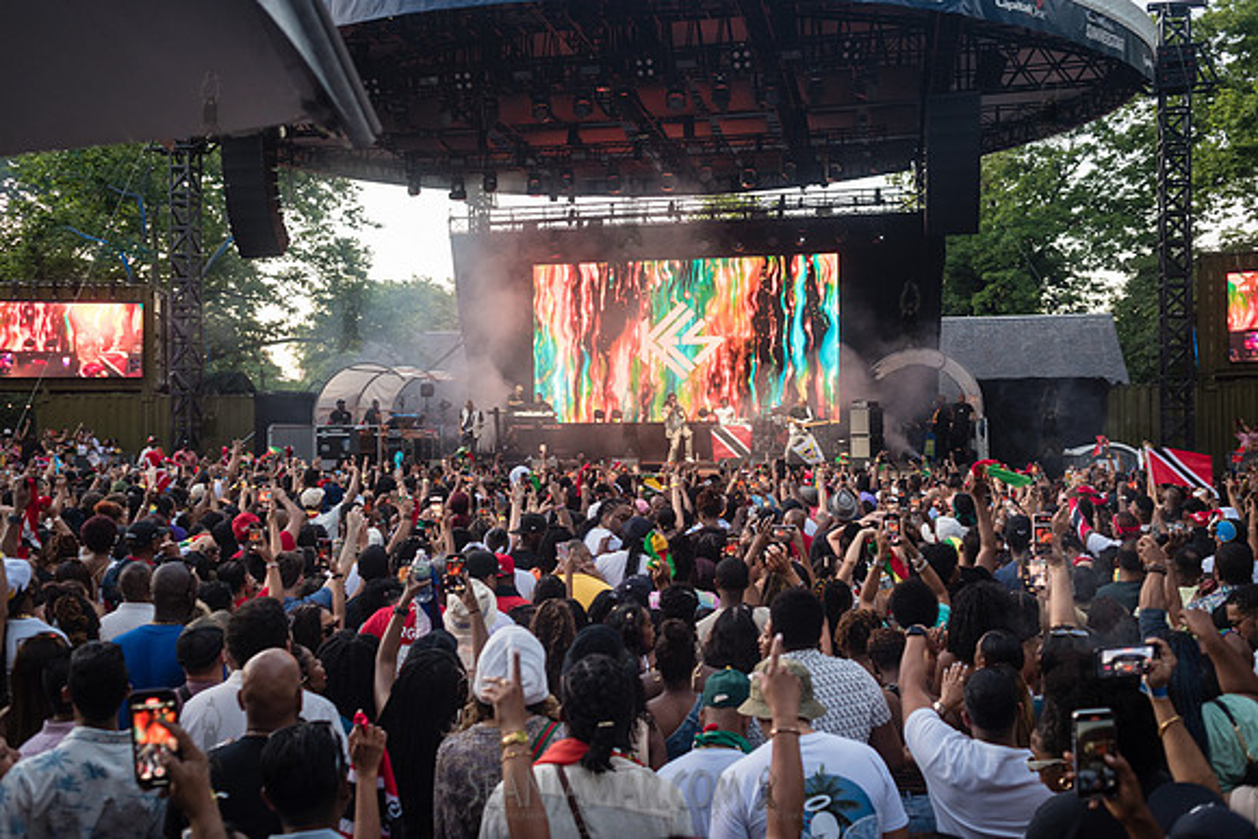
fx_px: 1223
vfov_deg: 37.9
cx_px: 629
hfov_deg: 54.4
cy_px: 420
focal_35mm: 35
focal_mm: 35
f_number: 3.5
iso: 1000
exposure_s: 1/160
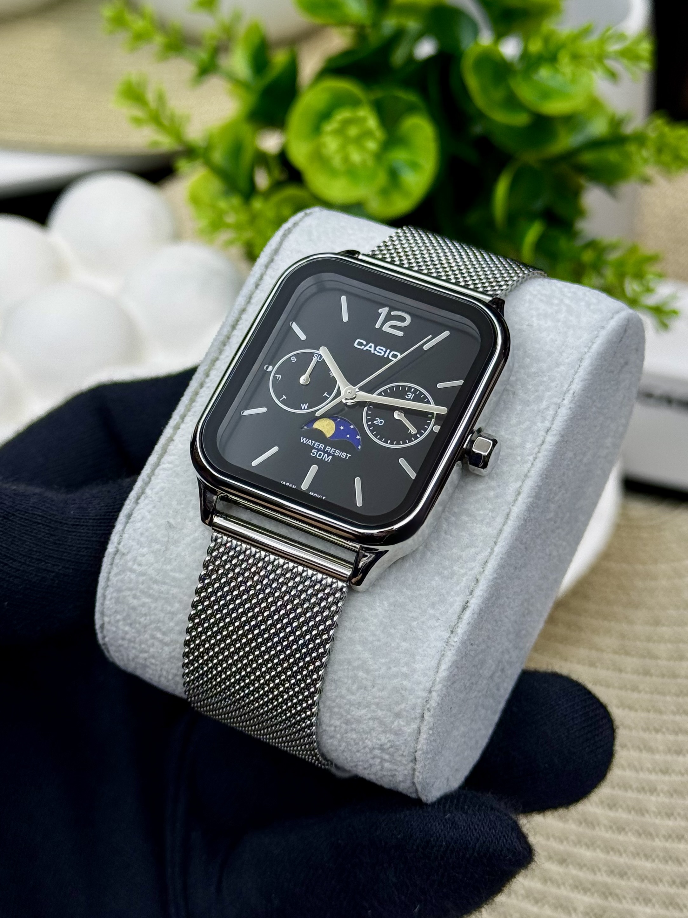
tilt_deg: -42.8
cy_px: 459
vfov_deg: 39.7
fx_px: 1272
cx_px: 344
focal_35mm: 48
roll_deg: -6.1
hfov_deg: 30.3
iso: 64
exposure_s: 1/467
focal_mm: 6.76
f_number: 1.78
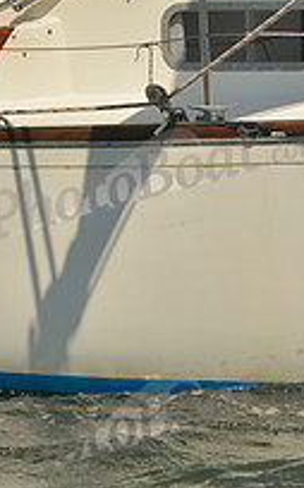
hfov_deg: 6.4
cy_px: 87
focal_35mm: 203
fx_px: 2699
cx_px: -136
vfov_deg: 10.3
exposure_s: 1/800
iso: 200
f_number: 7.1
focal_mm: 70
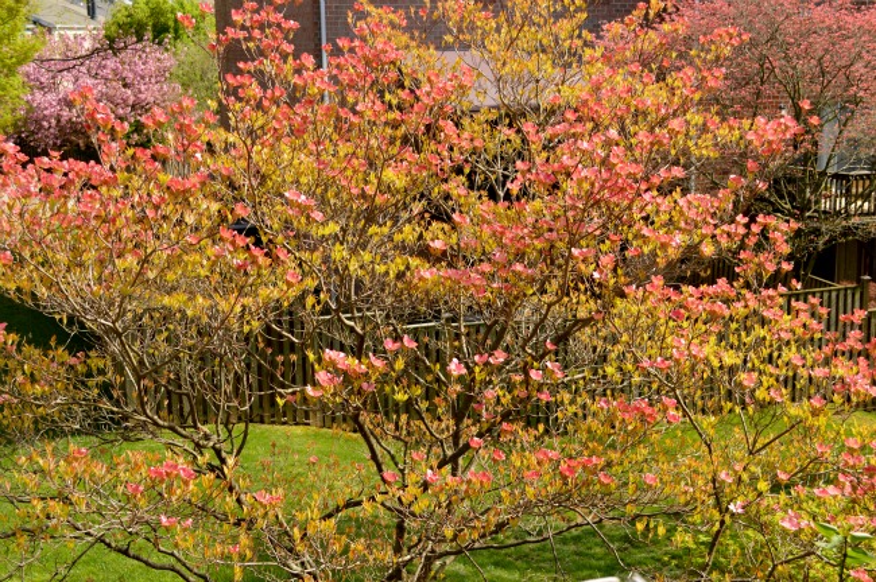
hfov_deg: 41.2
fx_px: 1167
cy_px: 291
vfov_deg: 28.0
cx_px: 438
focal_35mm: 48
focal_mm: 32
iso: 100
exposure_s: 1/160
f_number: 6.3
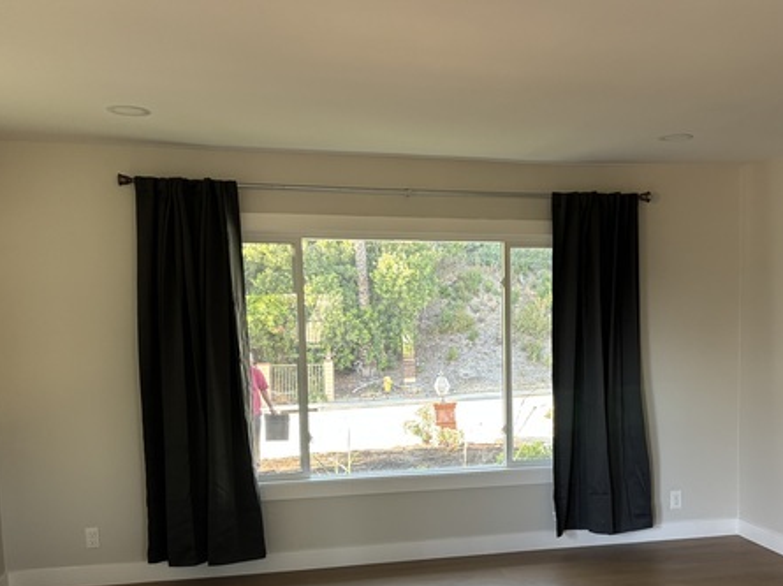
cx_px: 520
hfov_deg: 47.2
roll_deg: +1.2
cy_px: 412
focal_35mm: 39
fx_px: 881
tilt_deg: -5.5
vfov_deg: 36.2
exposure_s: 1/81
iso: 125
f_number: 1.6
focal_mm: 5.96
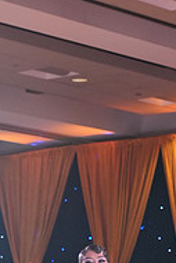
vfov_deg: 10.7
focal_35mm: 186
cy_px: 374
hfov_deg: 7.4
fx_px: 1361
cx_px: 6
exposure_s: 1/400
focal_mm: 61
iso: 2500
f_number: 4
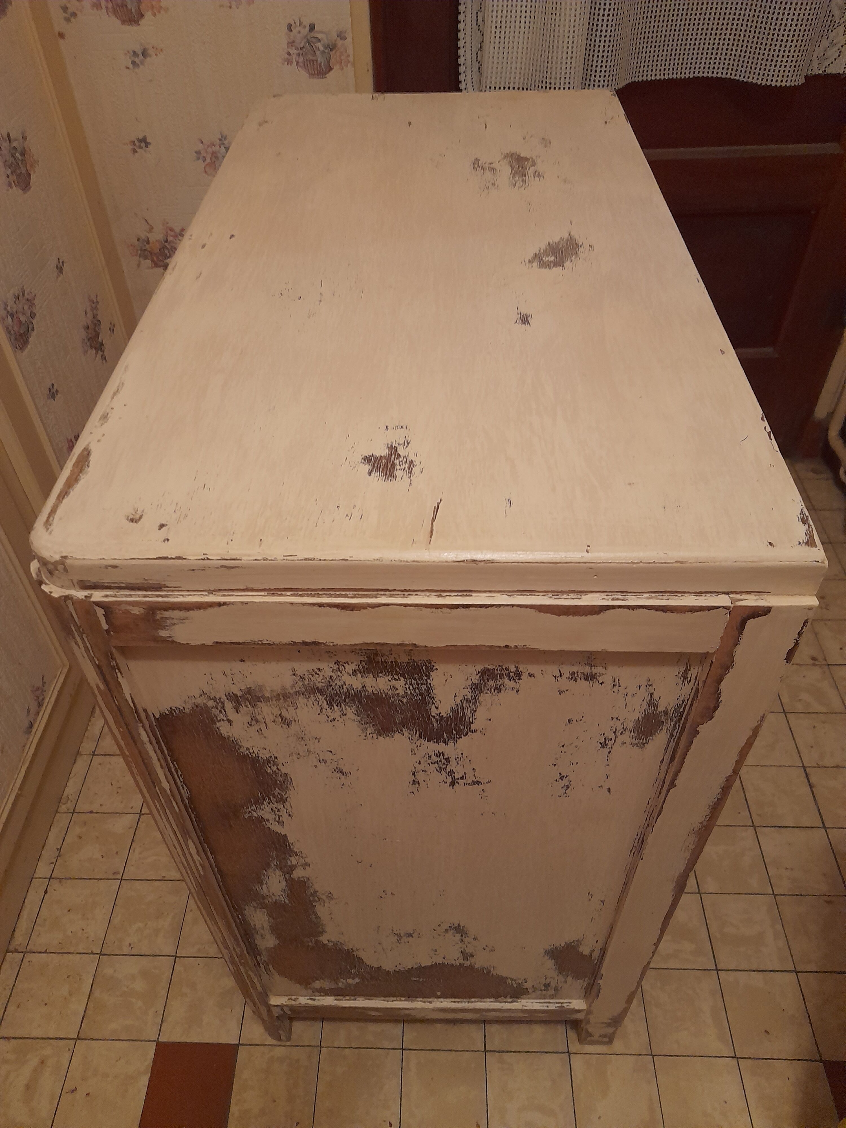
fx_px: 815
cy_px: 564
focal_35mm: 25
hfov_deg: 54.9
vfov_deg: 69.4
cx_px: 423
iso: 400
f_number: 2
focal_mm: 4.6
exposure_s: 1/25
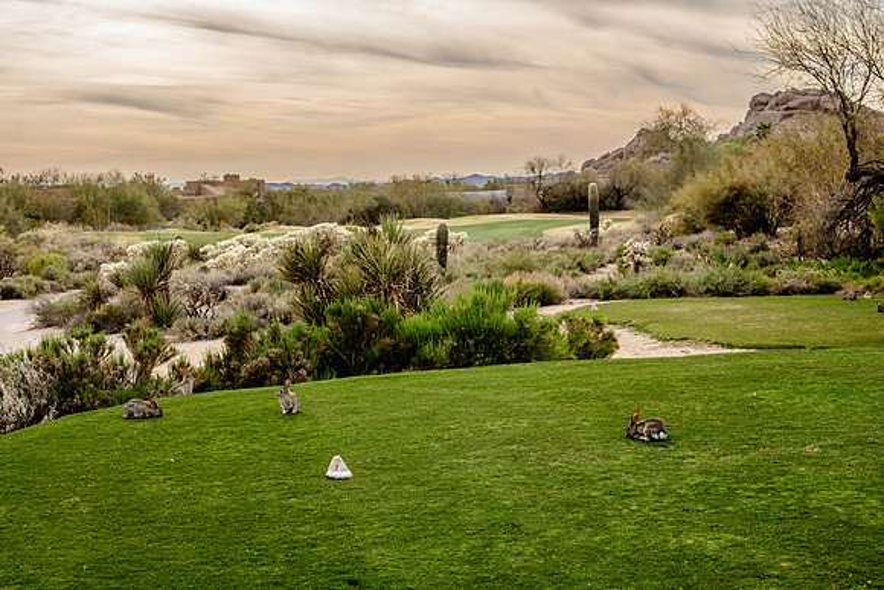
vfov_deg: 19.5
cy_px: 295
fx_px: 1719
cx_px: 442
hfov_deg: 28.8
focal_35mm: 70
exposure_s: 1/320
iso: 400
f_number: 9
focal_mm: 70
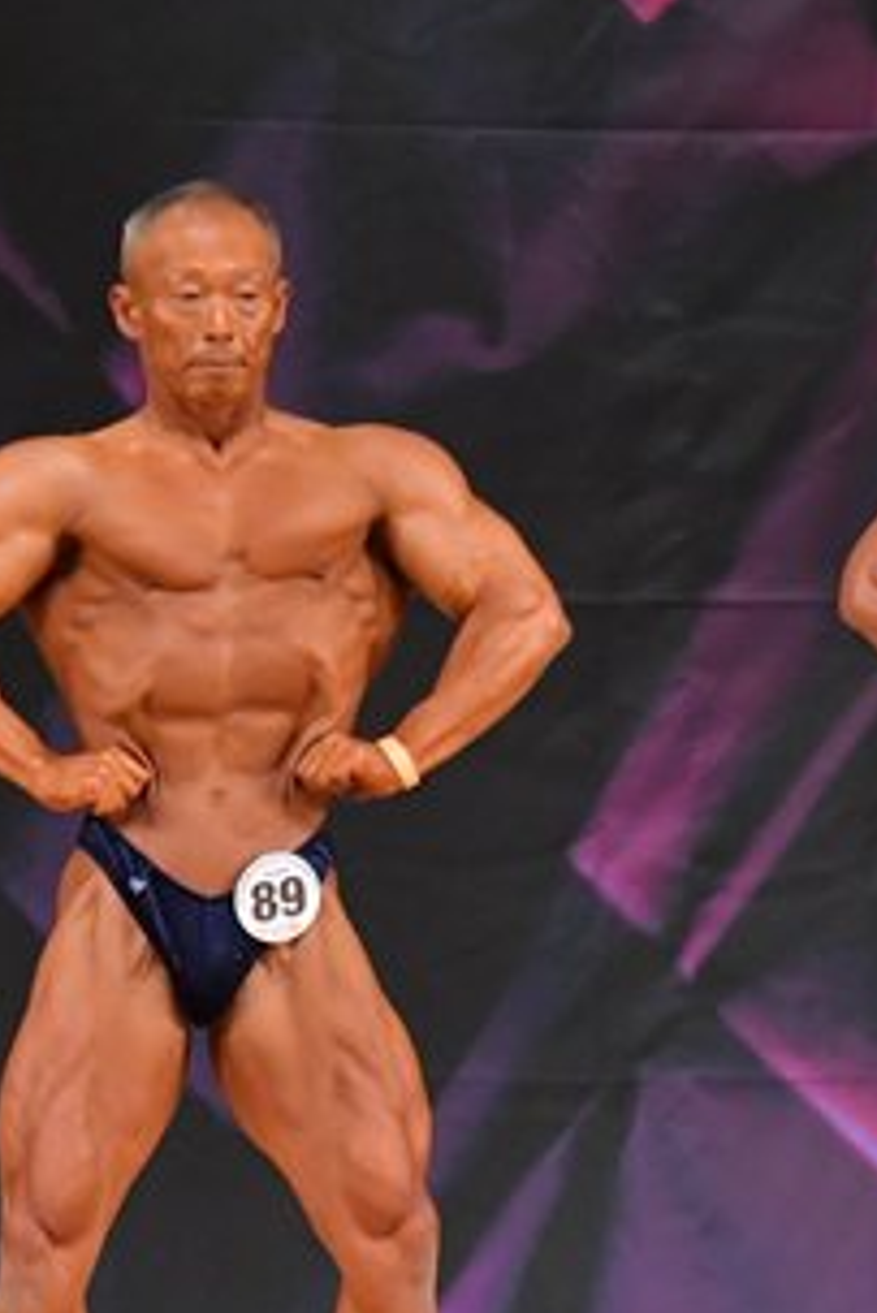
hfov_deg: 2.4
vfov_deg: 3.6
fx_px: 20913
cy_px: 859
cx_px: 318
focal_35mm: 573
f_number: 5.6
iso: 5600
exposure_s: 1/400
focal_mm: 150
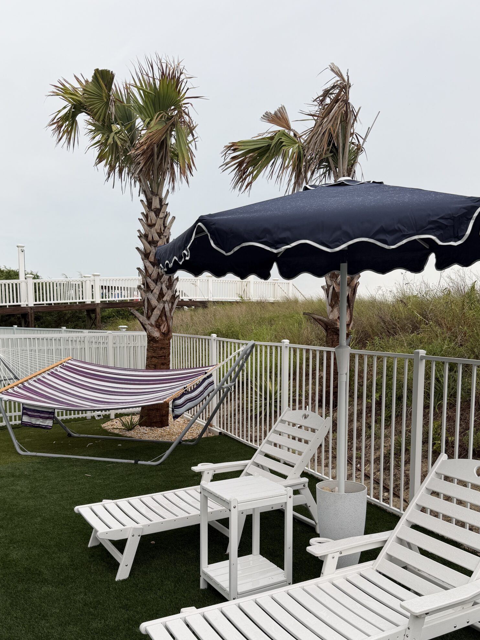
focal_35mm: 31
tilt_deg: -7.4
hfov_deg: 45.4
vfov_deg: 57.9
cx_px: 233
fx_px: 573
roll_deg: -0.1
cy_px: 382
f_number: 1.78
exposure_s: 1/268
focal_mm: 6.76
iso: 64
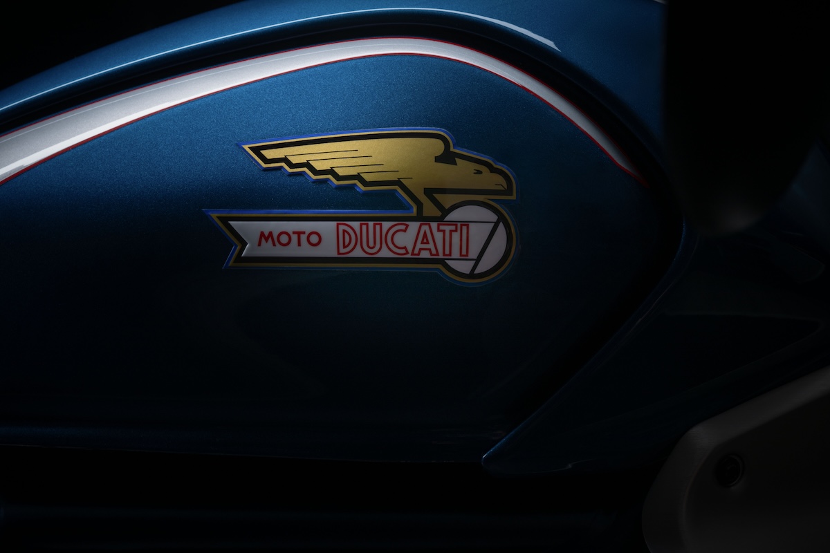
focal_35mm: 46
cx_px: 415
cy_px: 276
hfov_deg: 42.7
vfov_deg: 29.2
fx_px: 1060
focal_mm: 46
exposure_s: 1/125
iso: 100
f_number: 16
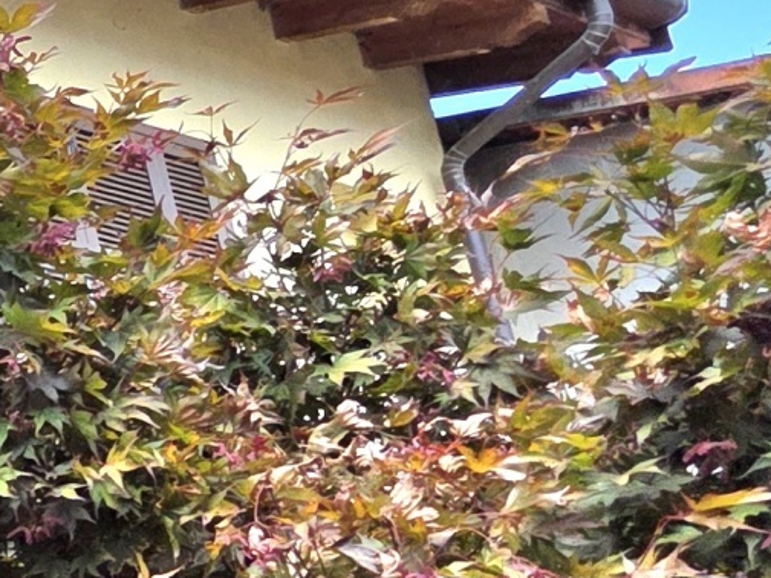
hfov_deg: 19.3
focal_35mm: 66
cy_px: 483
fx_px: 1470
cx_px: -717
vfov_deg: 21.9
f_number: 1.9
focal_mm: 2.2
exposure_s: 1/1250
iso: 40
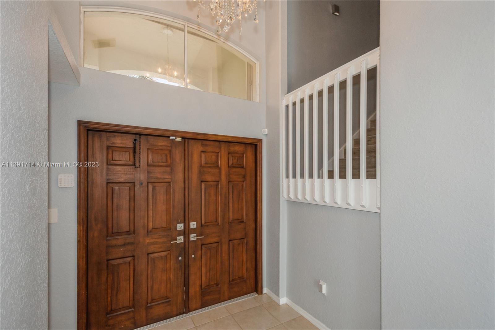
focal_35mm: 15
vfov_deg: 77.3
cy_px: 165
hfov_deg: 100.4
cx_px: 248
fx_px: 206
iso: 250
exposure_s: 1/60
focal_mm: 10
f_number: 5
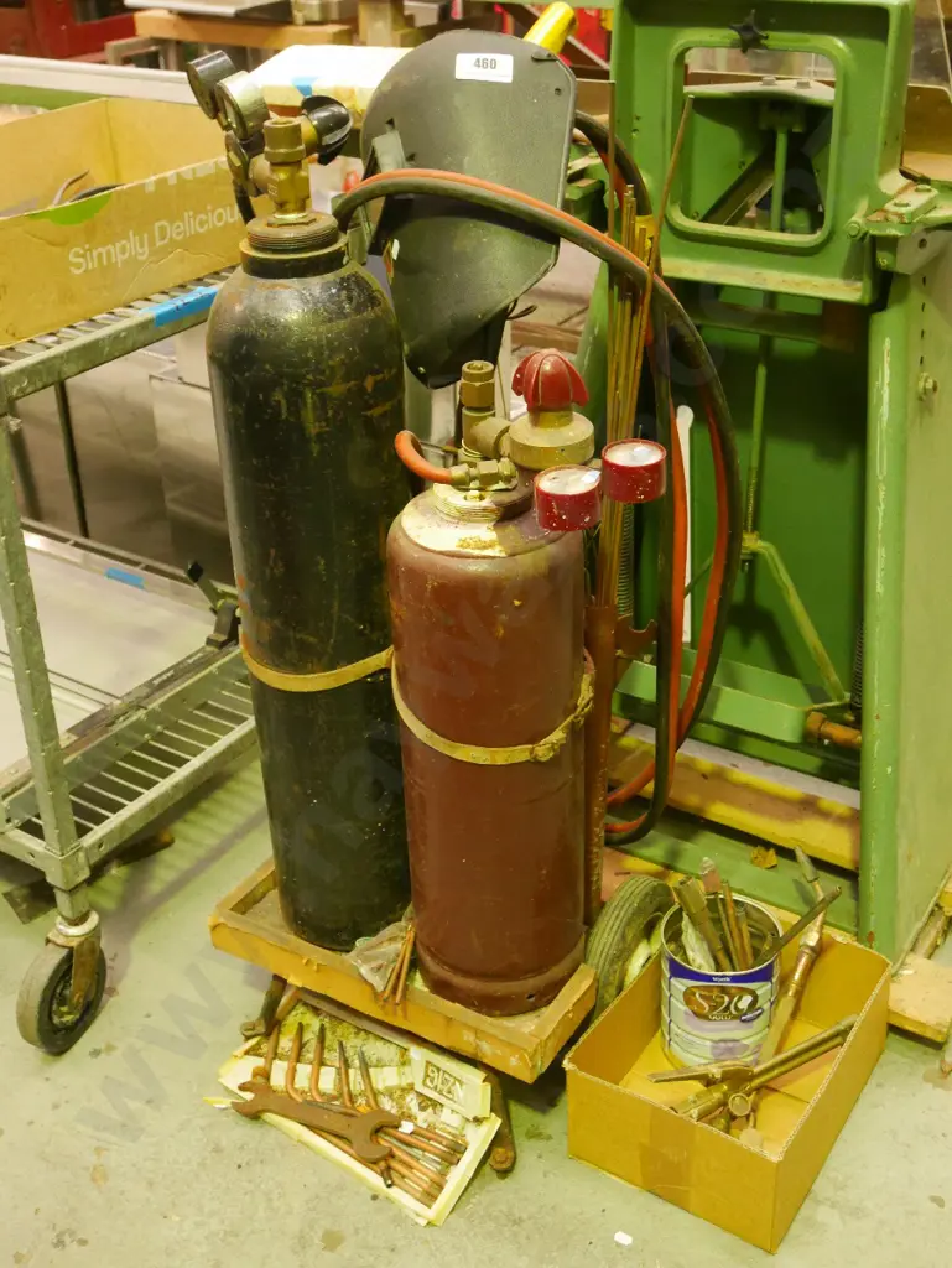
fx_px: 1466
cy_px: 634
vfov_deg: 46.8
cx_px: 476
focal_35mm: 40
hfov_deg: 36.0
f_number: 4.6
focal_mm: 20
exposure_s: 1/60
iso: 3200
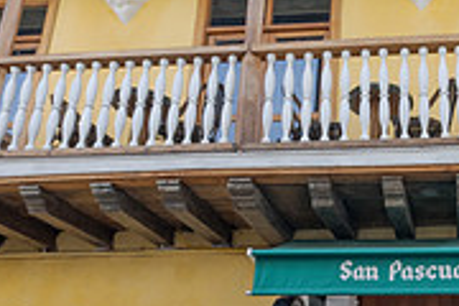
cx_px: 421
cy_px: 241
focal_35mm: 45
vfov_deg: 29.3
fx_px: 574
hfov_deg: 40.1
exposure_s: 1/250
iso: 640
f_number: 8
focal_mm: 14
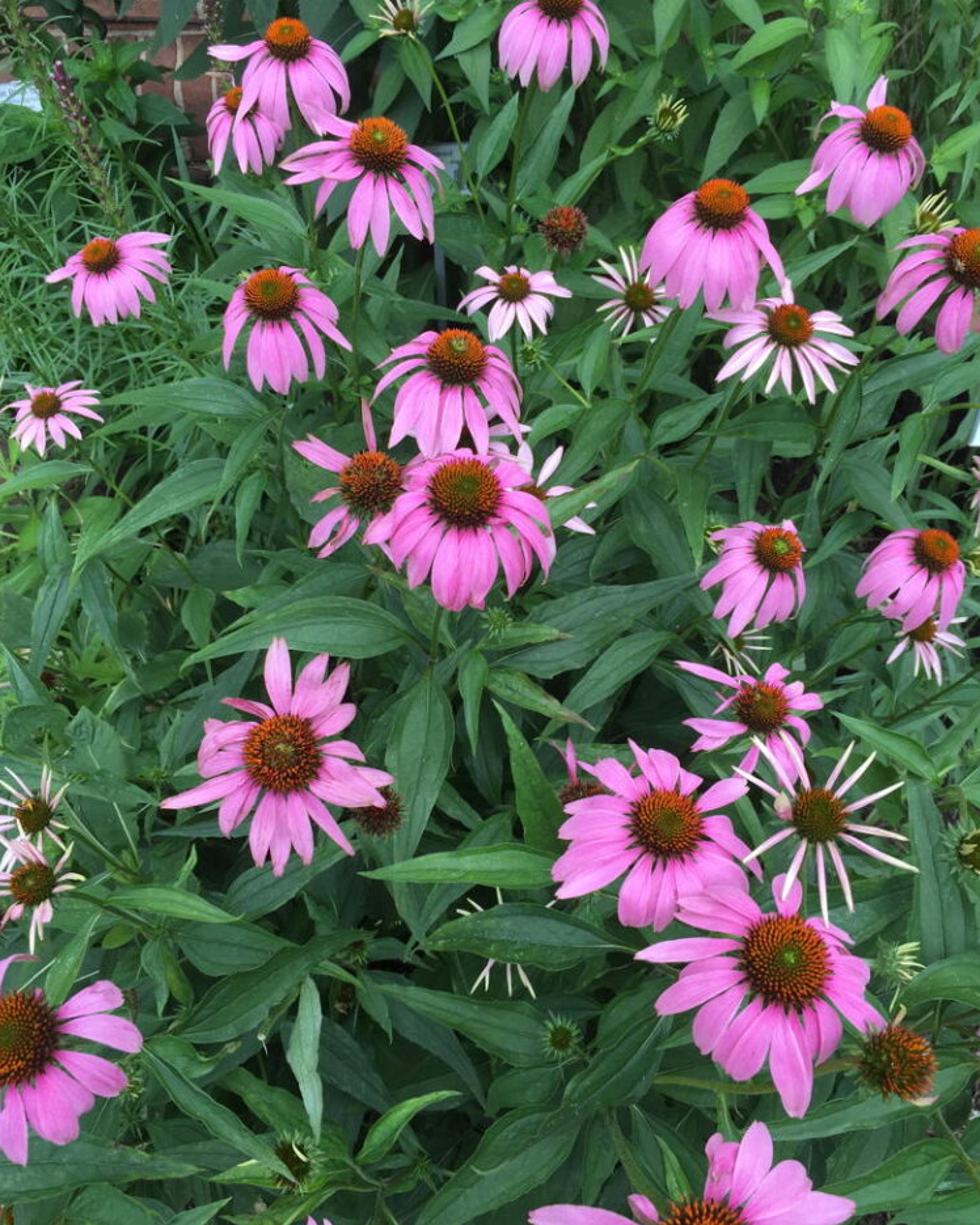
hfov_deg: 47.1
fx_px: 1124
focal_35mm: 31
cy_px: 618
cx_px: 489
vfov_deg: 57.2
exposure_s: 1/140
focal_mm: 4.15
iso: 32
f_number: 2.2
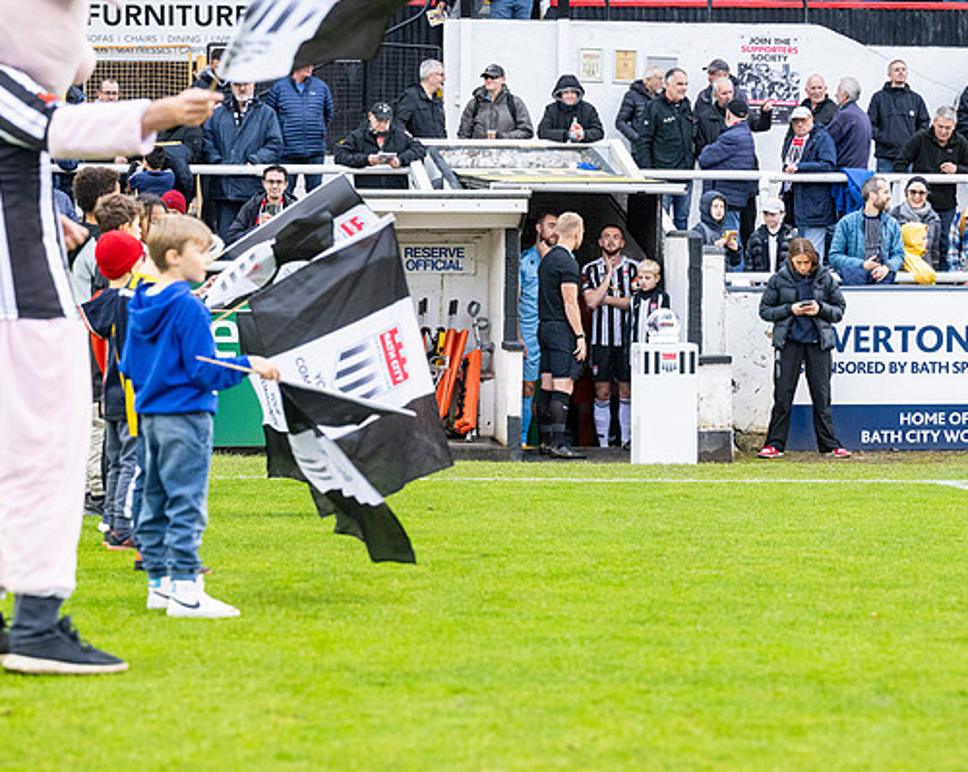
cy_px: 362
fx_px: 3377
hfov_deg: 16.3
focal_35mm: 118
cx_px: 521
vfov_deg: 13.0
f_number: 4
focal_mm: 93
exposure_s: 1/500
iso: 2000
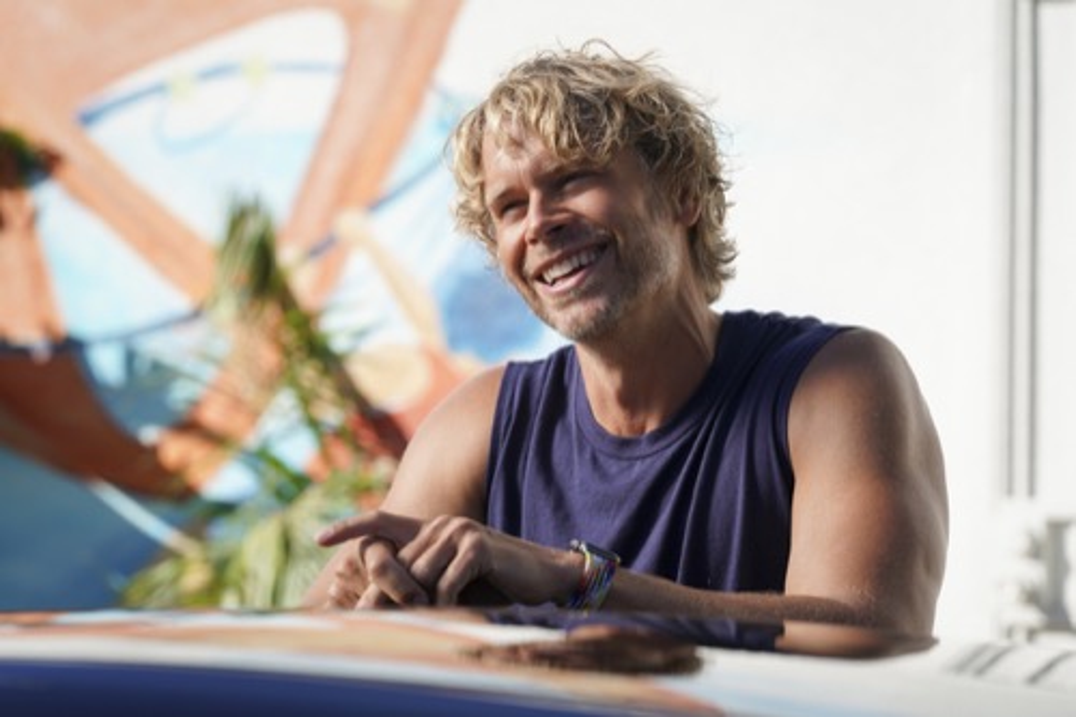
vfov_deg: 9.1
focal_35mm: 150
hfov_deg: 13.7
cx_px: 538
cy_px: 358
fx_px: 4482
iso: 125
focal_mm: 150
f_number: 6.3
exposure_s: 1/400
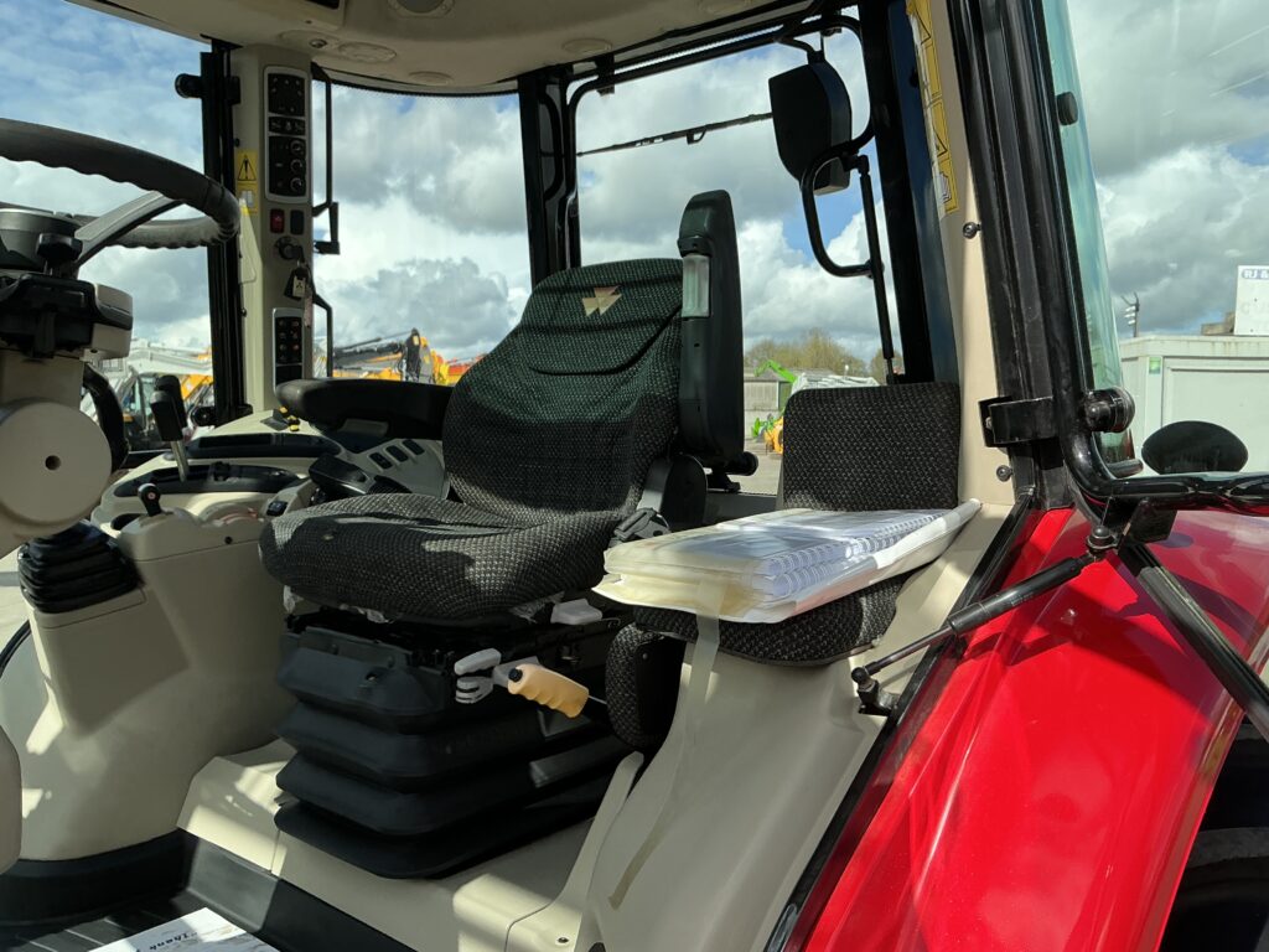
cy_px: 476
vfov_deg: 49.7
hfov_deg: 63.4
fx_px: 1026
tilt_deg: -4.0
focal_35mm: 28
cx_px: 634
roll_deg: +0.1
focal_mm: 3
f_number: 1.8
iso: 25
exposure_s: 1/1144
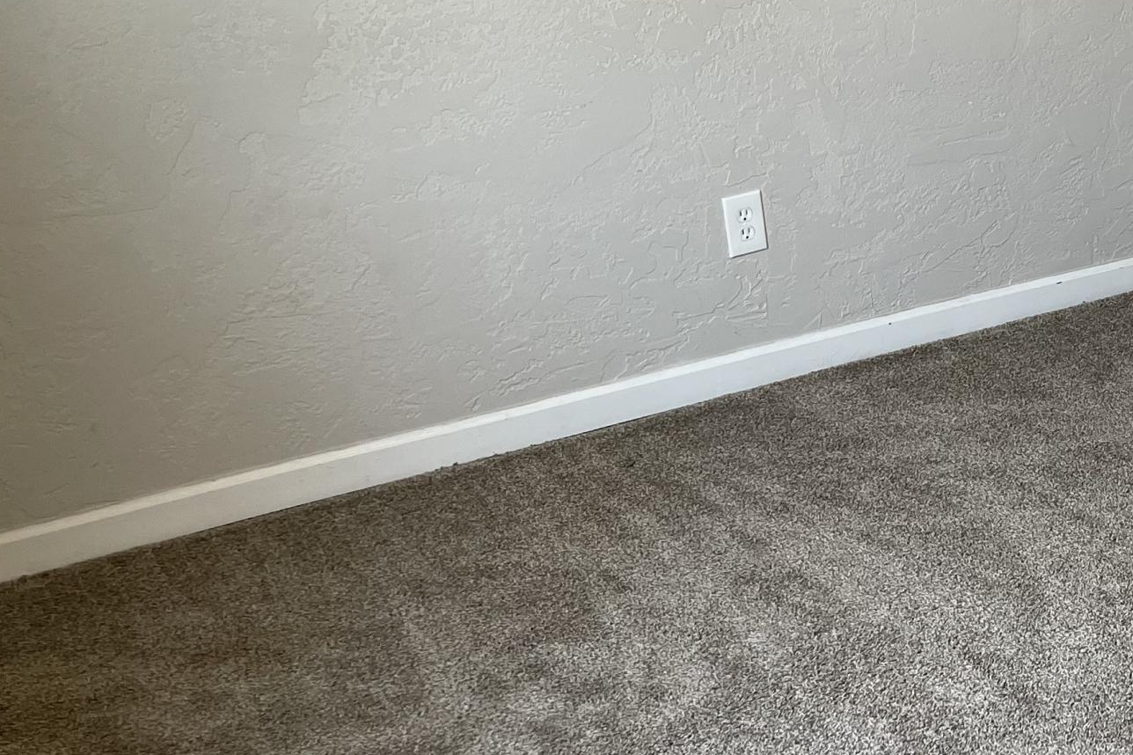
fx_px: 1982
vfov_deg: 21.4
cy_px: 206
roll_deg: +1.1
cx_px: 1270
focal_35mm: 63
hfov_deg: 28.7
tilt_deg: -18.1
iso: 80
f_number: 1.6
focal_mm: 5.1
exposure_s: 1/60
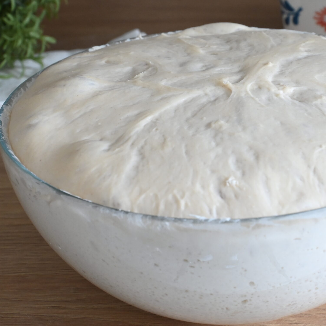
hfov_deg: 23.0
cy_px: 156
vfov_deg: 23.1
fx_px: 799
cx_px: 208
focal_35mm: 75
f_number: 9
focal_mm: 35
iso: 800
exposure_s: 1/6
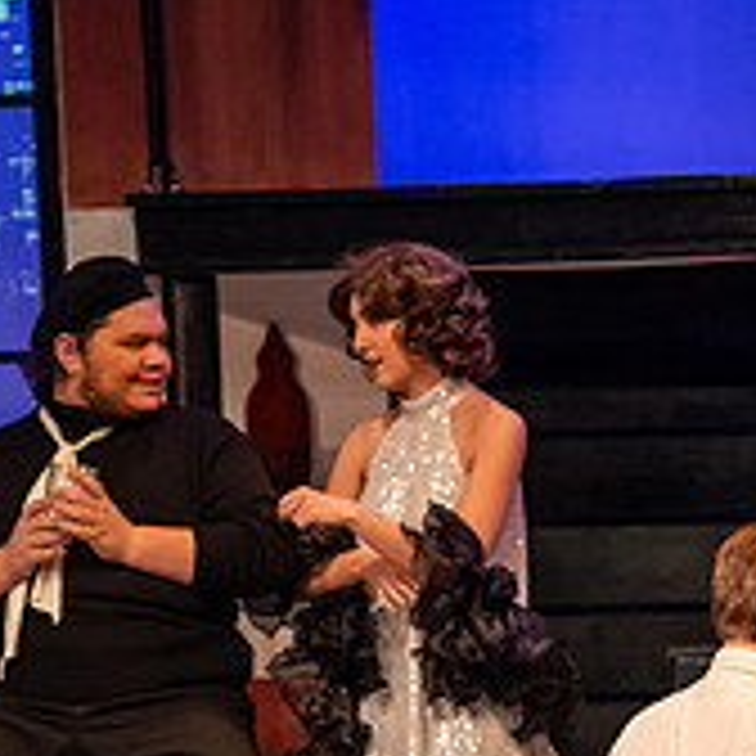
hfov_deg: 4.4
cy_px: 857
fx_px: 9785
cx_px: 842
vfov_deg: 4.4
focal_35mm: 396
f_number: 3.2
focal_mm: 135
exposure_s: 1/200
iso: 3200
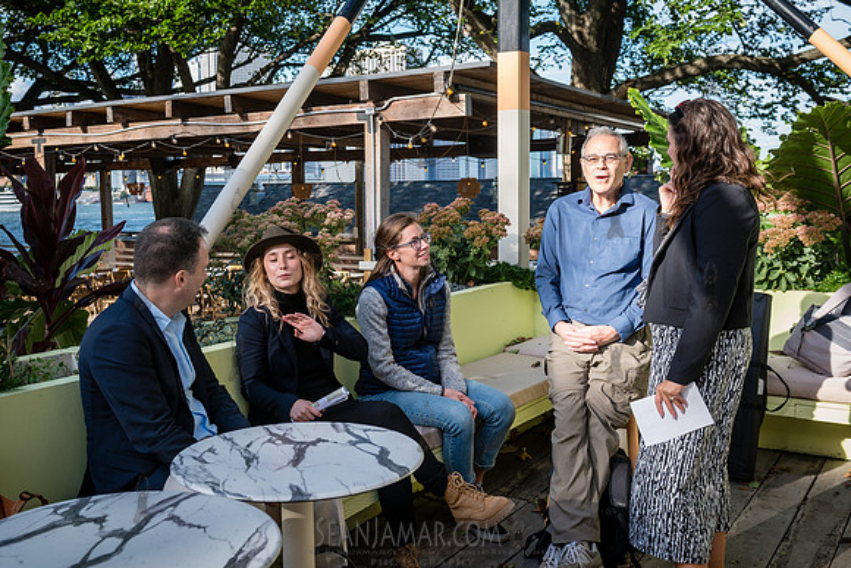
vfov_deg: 34.5
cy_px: 275
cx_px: 390
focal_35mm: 39
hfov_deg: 49.8
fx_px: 915
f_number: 4.5
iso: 250
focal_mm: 31
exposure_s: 1/400
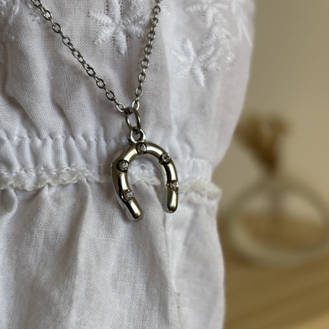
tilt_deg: -14.0
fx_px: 667
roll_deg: +6.2
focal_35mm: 62
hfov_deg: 27.7
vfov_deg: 27.7
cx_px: 163
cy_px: 184
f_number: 1.6
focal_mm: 5.96
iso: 32
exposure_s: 1/284
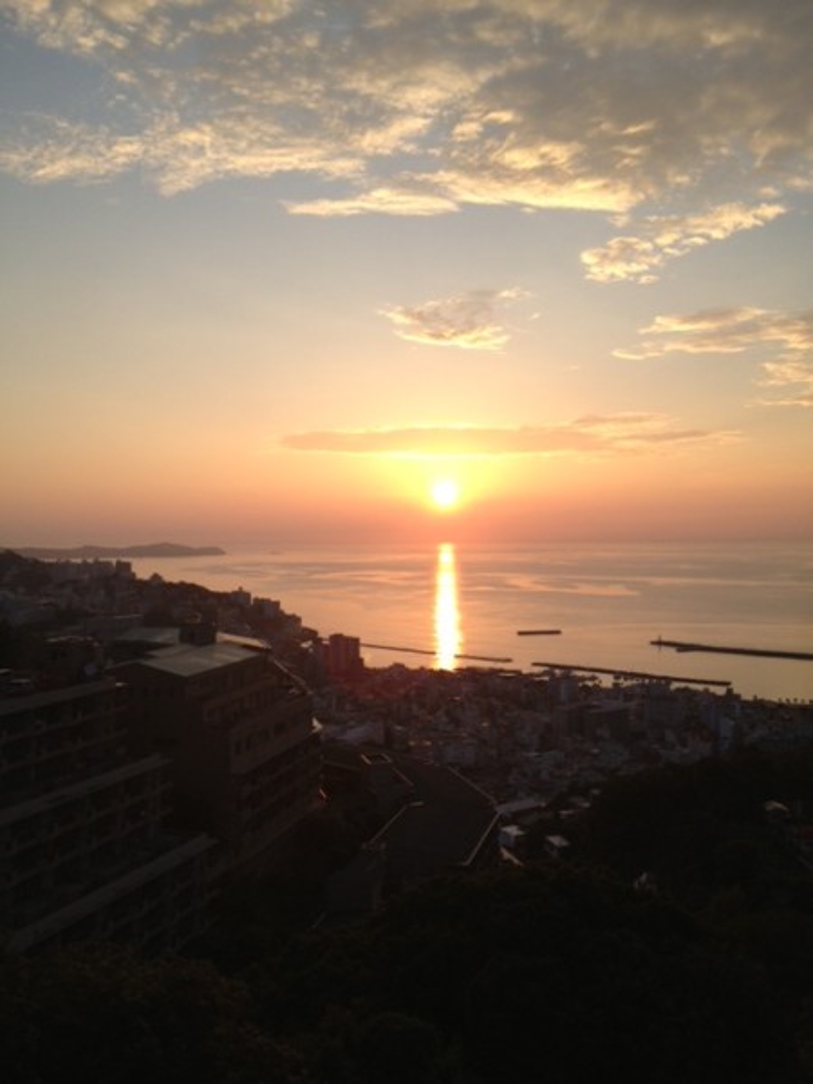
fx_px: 1096
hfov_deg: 40.7
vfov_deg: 52.6
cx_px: 406
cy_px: 542
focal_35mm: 35
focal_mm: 4.28
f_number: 2.4
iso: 50
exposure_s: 1/863
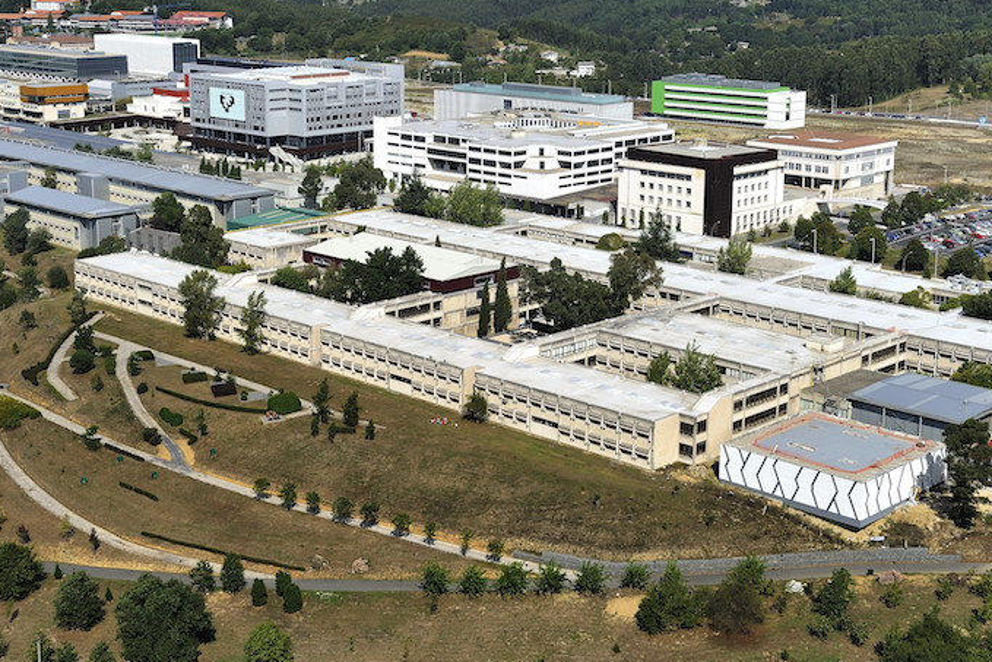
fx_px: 1543
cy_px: 246
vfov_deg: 24.1
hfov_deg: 35.6
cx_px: 460
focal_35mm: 56
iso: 200
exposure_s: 1/1000
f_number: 7.1
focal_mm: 38
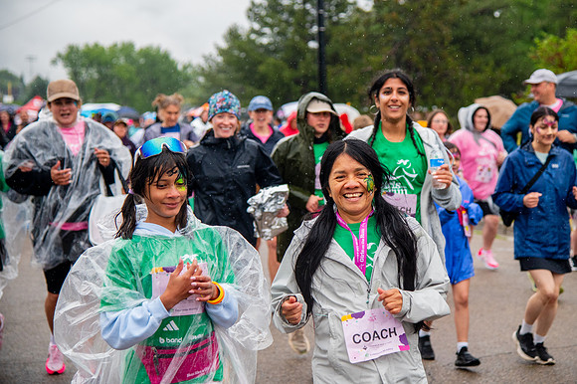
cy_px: 166
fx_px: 1362
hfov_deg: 23.9
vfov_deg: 16.0
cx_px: 327
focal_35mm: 85
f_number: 4
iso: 1600
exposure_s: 1/1600
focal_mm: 75
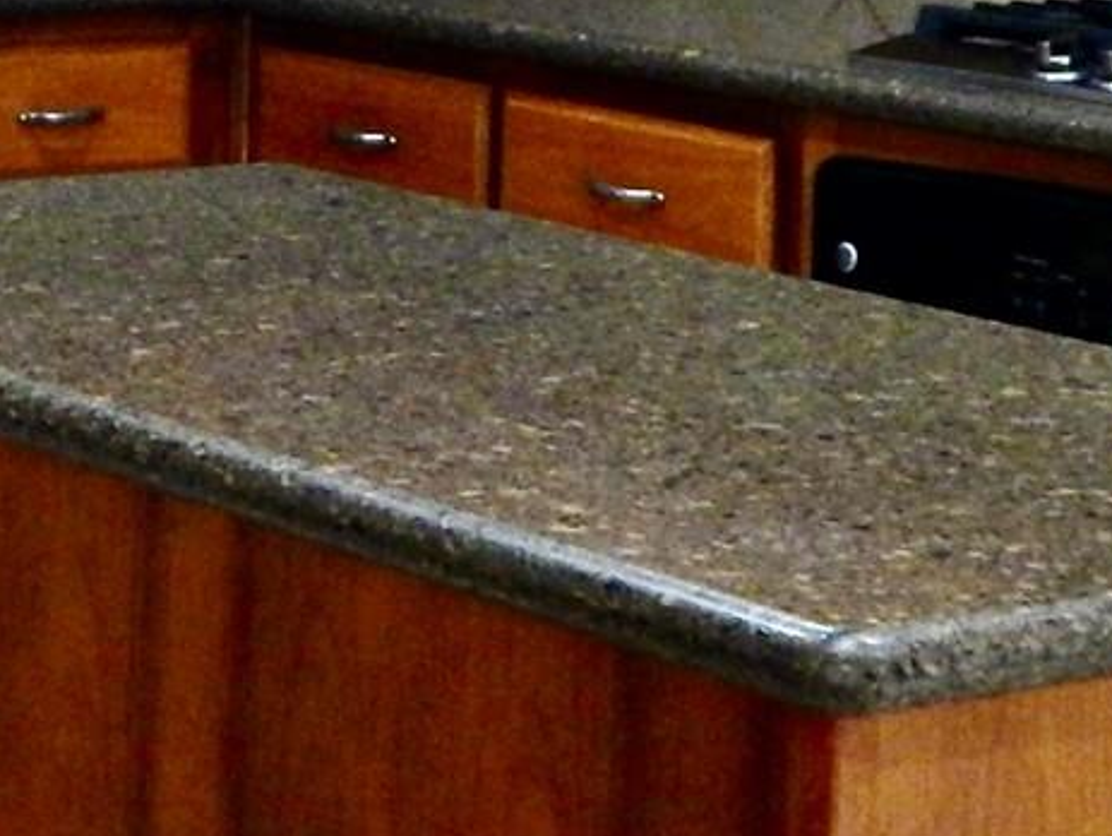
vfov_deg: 10.6
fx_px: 4404
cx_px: -238
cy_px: -202
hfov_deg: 13.9
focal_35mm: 137
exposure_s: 1/20
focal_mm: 5.6
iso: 400
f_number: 3.2
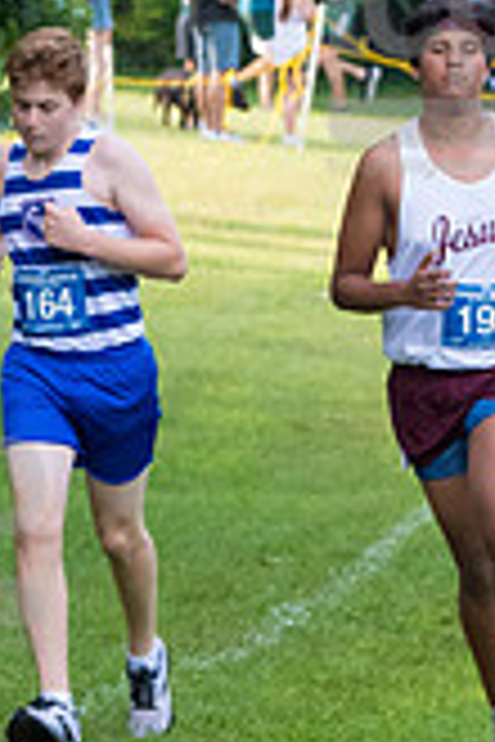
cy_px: 531
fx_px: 7259
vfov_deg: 5.9
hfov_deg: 3.9
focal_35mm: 352
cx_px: -61
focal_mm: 86
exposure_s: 1/1600
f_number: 5
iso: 3200
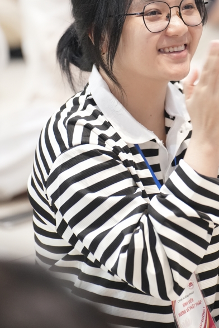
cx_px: 173
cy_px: 68
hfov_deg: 5.5
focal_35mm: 249
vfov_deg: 8.3
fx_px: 2269
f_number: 2.8
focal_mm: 150
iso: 4000
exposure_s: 1/200
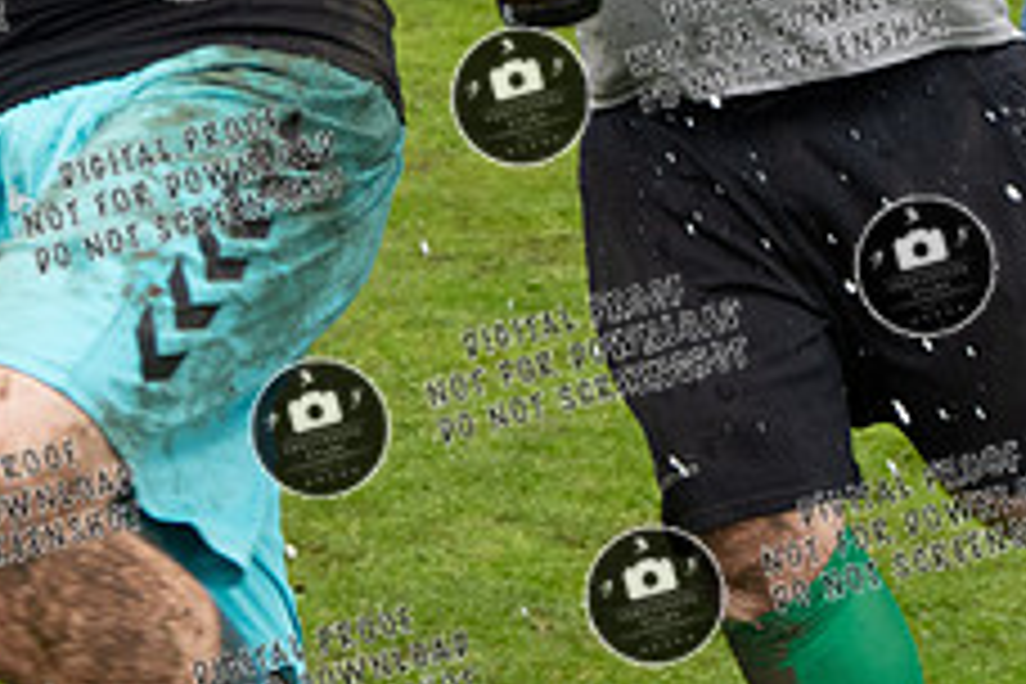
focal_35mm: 145
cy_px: -180
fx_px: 4132
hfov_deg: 14.2
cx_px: 477
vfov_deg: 9.3
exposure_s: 1/500
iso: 900
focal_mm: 38
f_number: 4.5
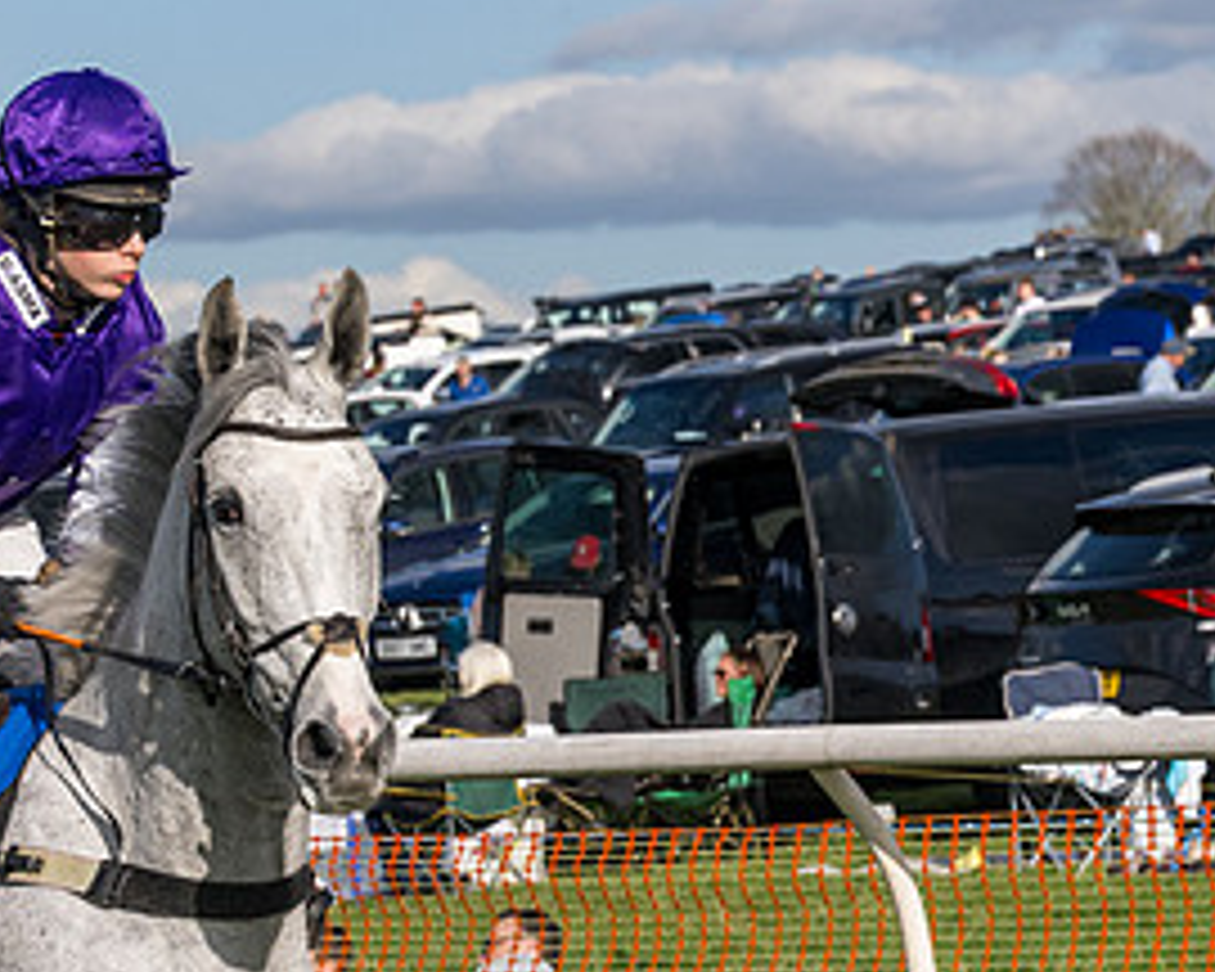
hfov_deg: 6.4
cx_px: 306
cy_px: 987
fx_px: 10860
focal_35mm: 302
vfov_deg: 5.1
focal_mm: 79
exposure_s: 1/3200
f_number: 5
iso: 400
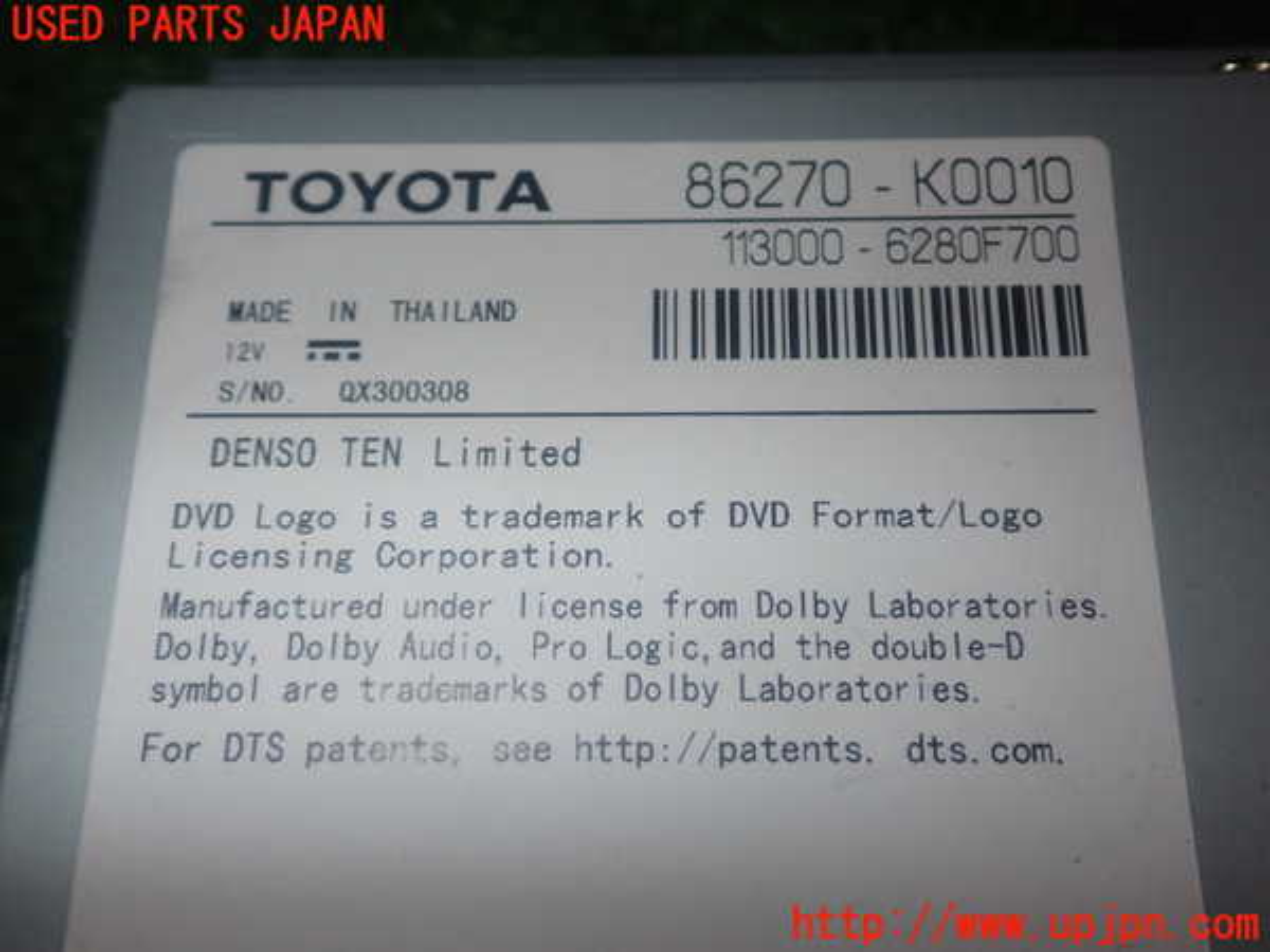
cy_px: 476
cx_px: 635
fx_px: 1321
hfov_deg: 51.4
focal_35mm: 36
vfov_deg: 39.7
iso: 200
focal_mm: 6.37
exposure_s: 1/40
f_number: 7.1
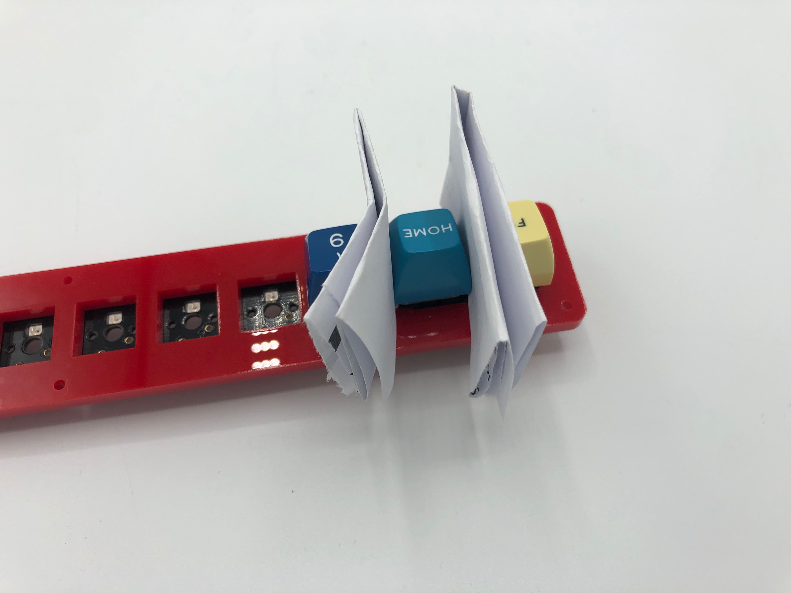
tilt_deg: -58.3
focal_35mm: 28
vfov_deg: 49.7
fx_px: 640
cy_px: 296
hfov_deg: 63.4
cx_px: 396
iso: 20
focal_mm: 4
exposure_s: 1/813
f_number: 1.8
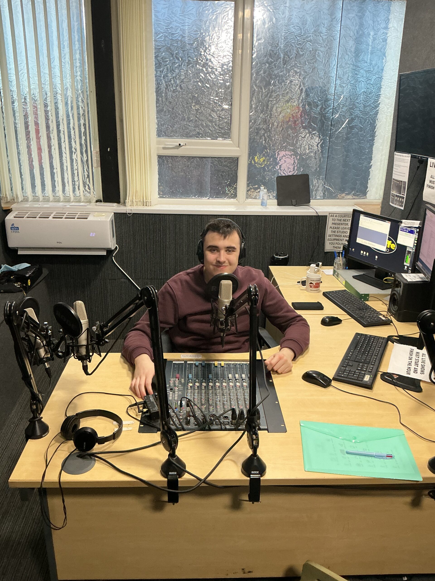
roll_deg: -1.5
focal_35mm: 29
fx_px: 486
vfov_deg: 61.7
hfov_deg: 48.2
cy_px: 290
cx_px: 218
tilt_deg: -20.9
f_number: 1.8
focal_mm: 3
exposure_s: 1/50
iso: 160
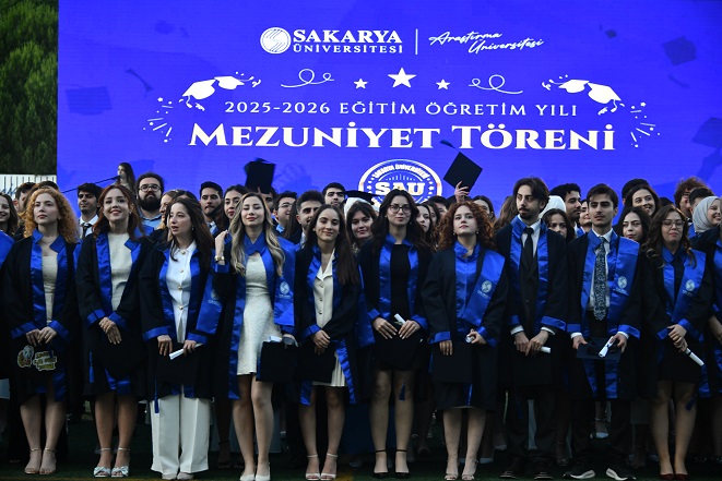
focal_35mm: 98
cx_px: 361
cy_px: 240
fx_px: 1966
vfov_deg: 14.0
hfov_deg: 20.8
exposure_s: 1/160
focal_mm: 98
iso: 2000
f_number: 5.3
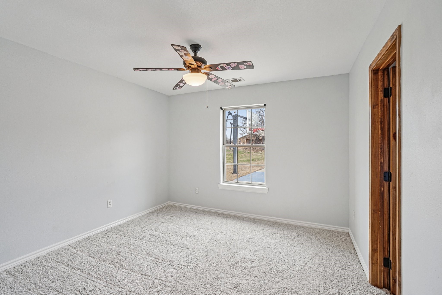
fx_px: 196
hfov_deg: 96.7
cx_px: 221
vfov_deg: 73.7
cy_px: 148
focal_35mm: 16
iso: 400
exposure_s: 1/50
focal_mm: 16
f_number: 8
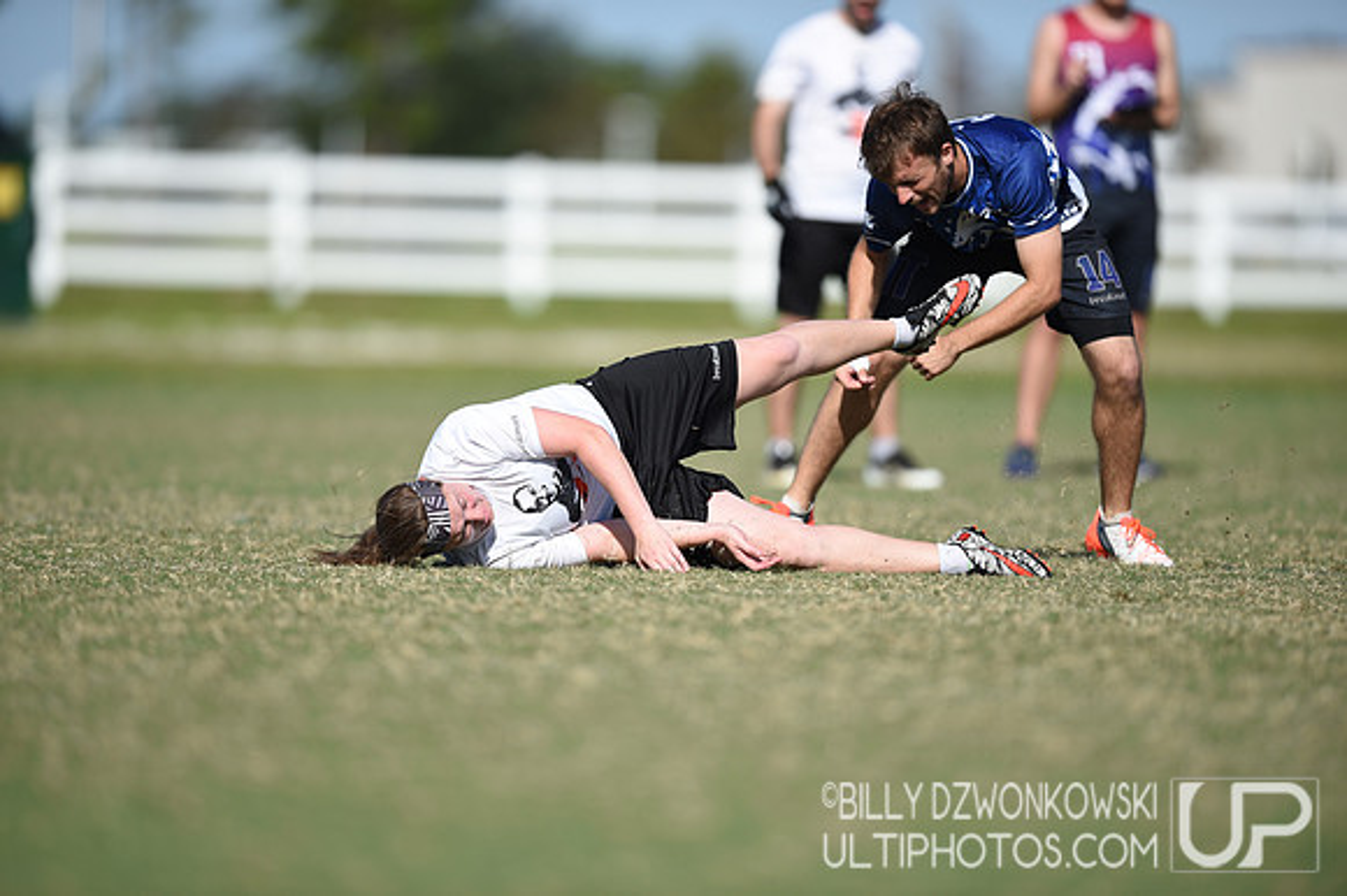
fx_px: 14958
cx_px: 674
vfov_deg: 3.4
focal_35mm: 400
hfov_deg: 5.2
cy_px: 448
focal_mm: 400
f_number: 2.8
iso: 100
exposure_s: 1/2500
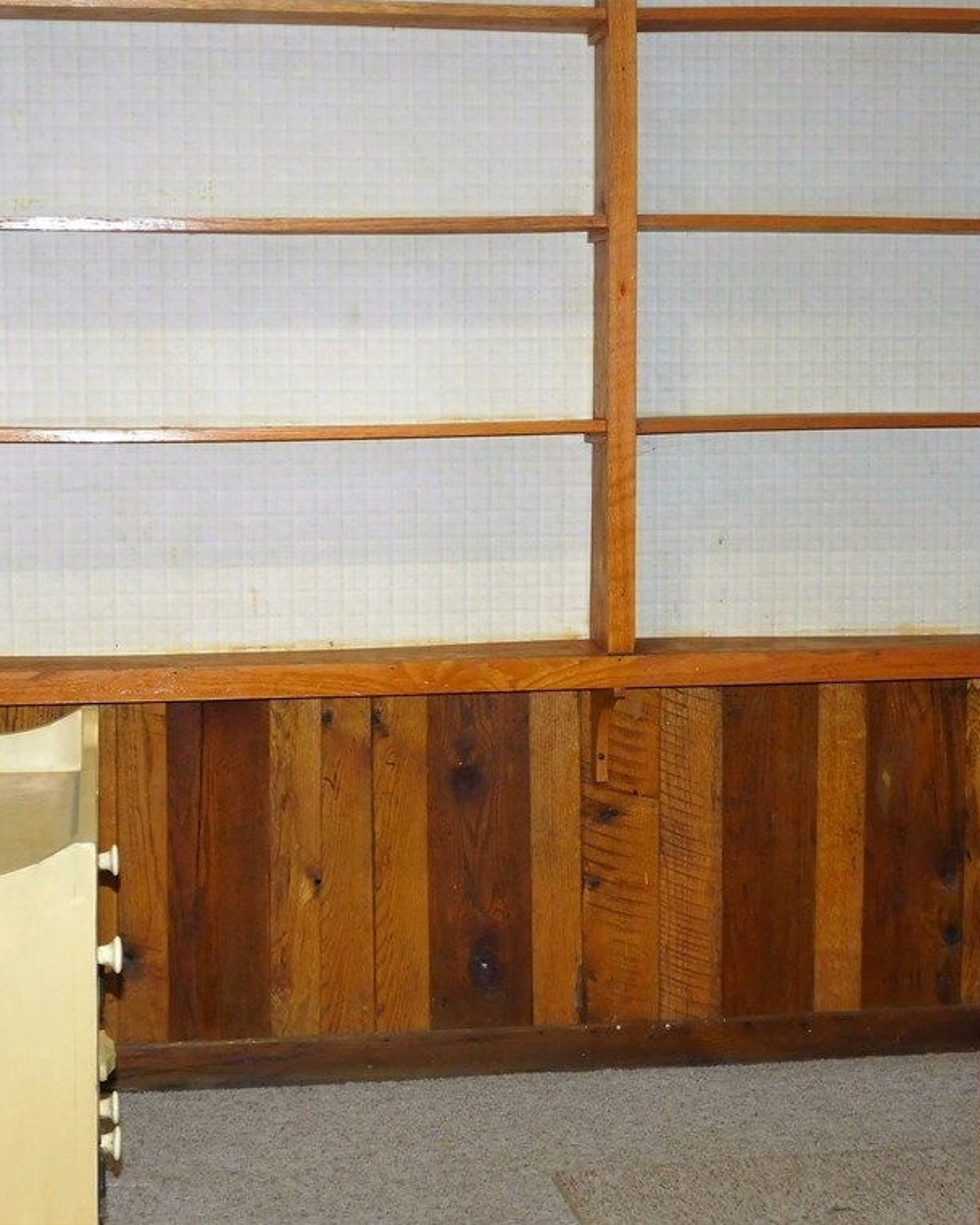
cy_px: 610
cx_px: 527
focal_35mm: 67
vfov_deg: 28.3
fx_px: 2429
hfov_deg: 22.8
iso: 320
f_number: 3.8
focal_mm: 9
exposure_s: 1/30
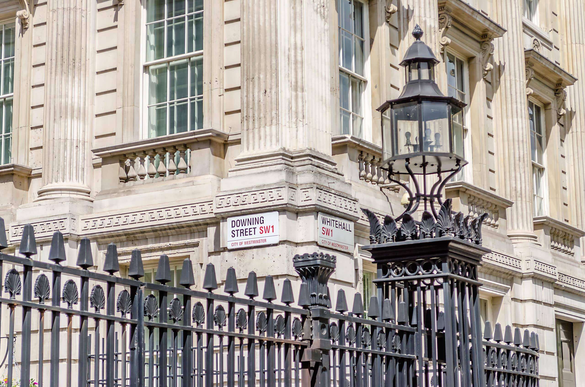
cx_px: 292
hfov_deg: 24.7
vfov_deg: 16.5
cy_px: 194
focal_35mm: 82
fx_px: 1338
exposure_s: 1/400
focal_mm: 55
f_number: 5.6
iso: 100
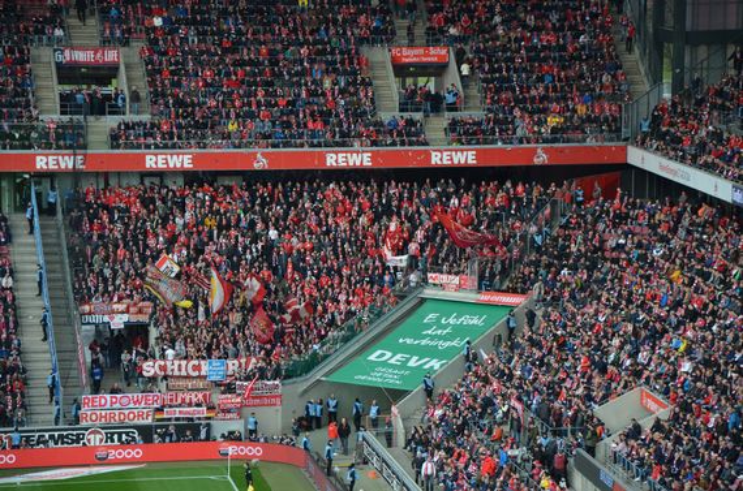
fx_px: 3242
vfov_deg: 8.7
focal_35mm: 158
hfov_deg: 13.1
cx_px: 372
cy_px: 246
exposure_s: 1/250
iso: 560
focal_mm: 105
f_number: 5.6
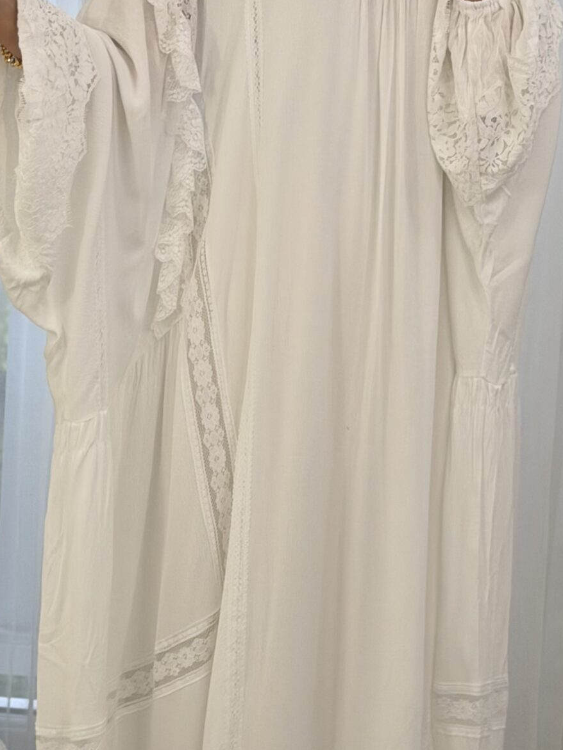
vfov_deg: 18.5
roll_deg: -3.2
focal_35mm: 105
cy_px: 613
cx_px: 220
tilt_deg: -28.2
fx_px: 2276
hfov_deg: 14.1
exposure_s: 1/100
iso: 50
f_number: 1.78
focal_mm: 6.76
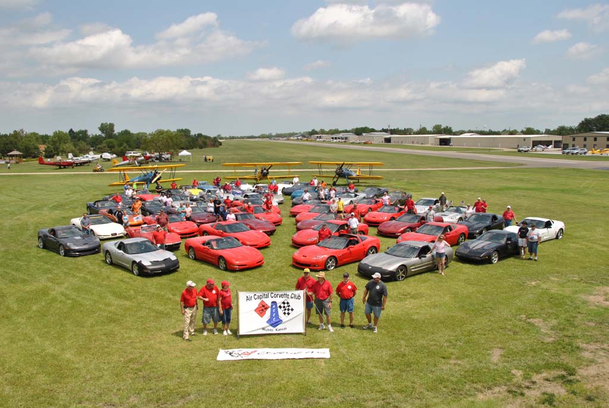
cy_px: 204
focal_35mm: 27
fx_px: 457
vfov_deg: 48.0
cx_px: 304
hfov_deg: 67.3
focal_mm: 18
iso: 100
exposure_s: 1/250
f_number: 8
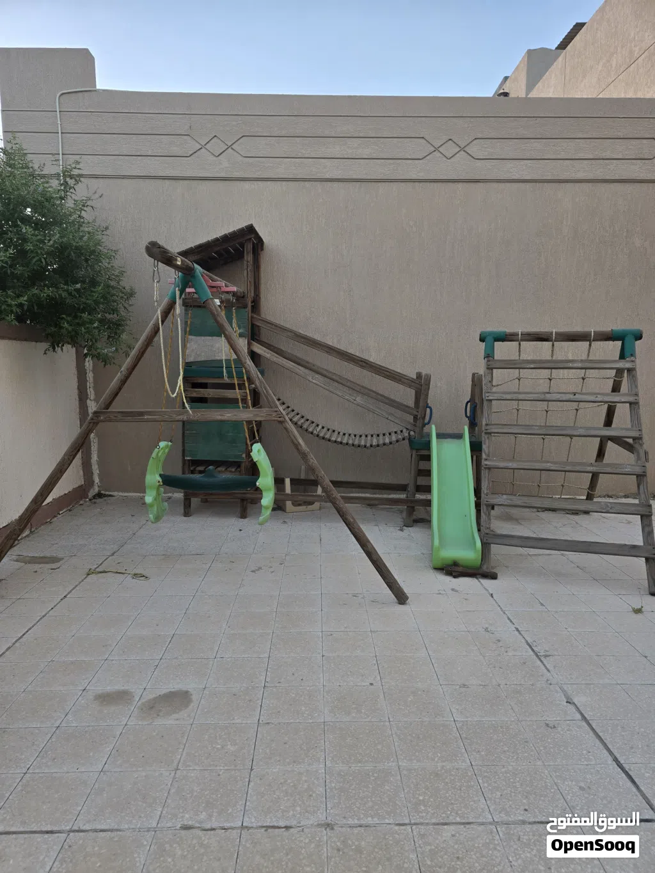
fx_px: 580
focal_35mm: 23
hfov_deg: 58.9
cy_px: 436
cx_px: 328
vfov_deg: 73.9
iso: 80
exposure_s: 1/180
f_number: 1.7
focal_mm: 6.3
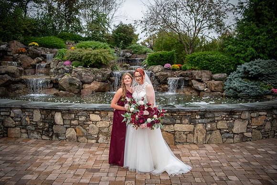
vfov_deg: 38.8
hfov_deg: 55.8
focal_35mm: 34
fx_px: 261
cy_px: 92
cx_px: 138
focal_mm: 34
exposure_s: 1/1600
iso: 1000
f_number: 2.8
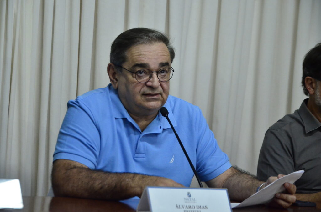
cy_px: 106
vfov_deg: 13.8
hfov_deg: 20.7
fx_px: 881
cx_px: 160
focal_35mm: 99
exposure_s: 1/100
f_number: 5.6
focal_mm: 66
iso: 3200
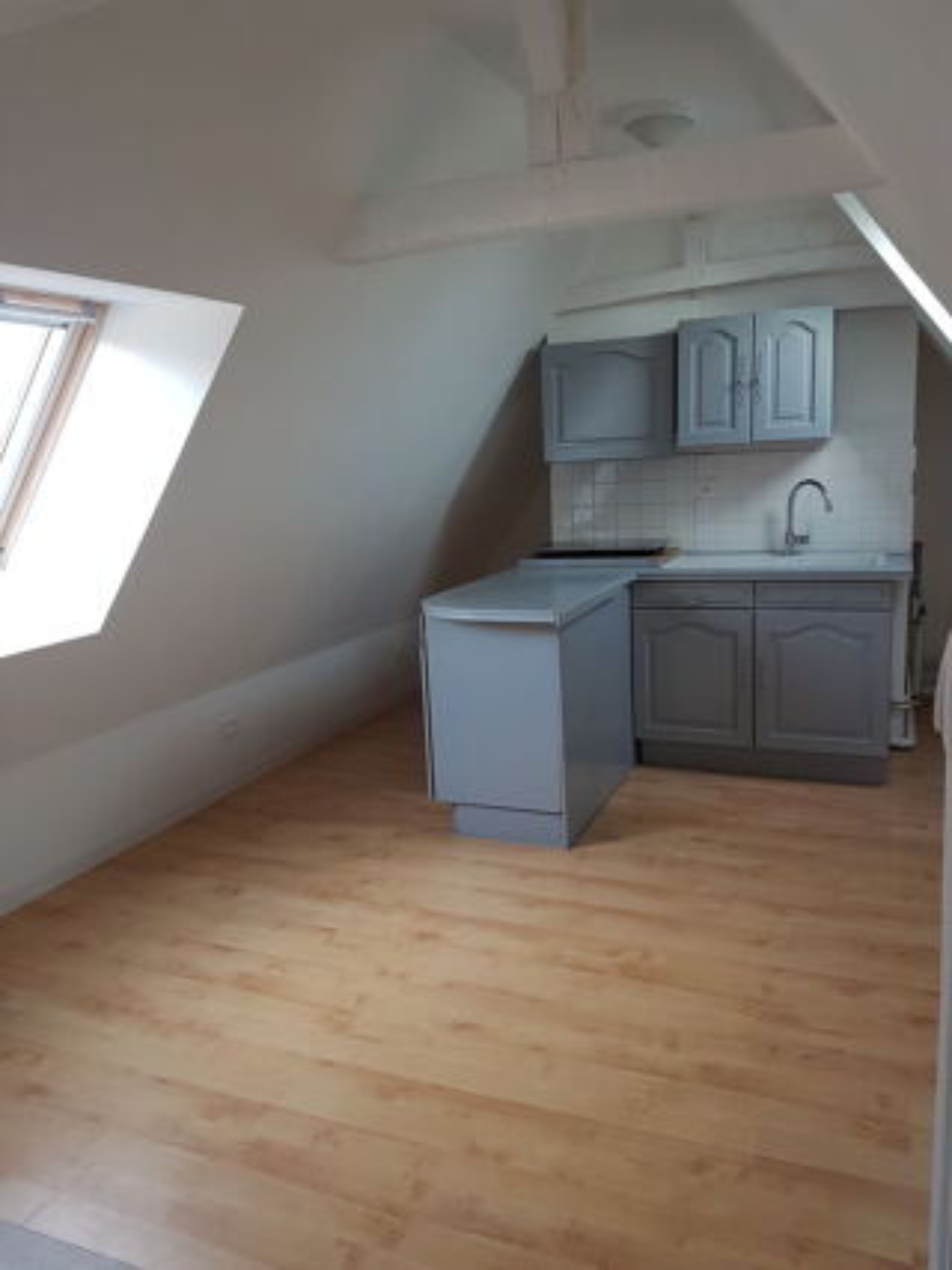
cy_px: 635
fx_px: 954
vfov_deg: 67.3
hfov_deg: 53.0
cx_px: 476
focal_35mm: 26
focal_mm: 4.2
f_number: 1.7
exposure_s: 1/50
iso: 64
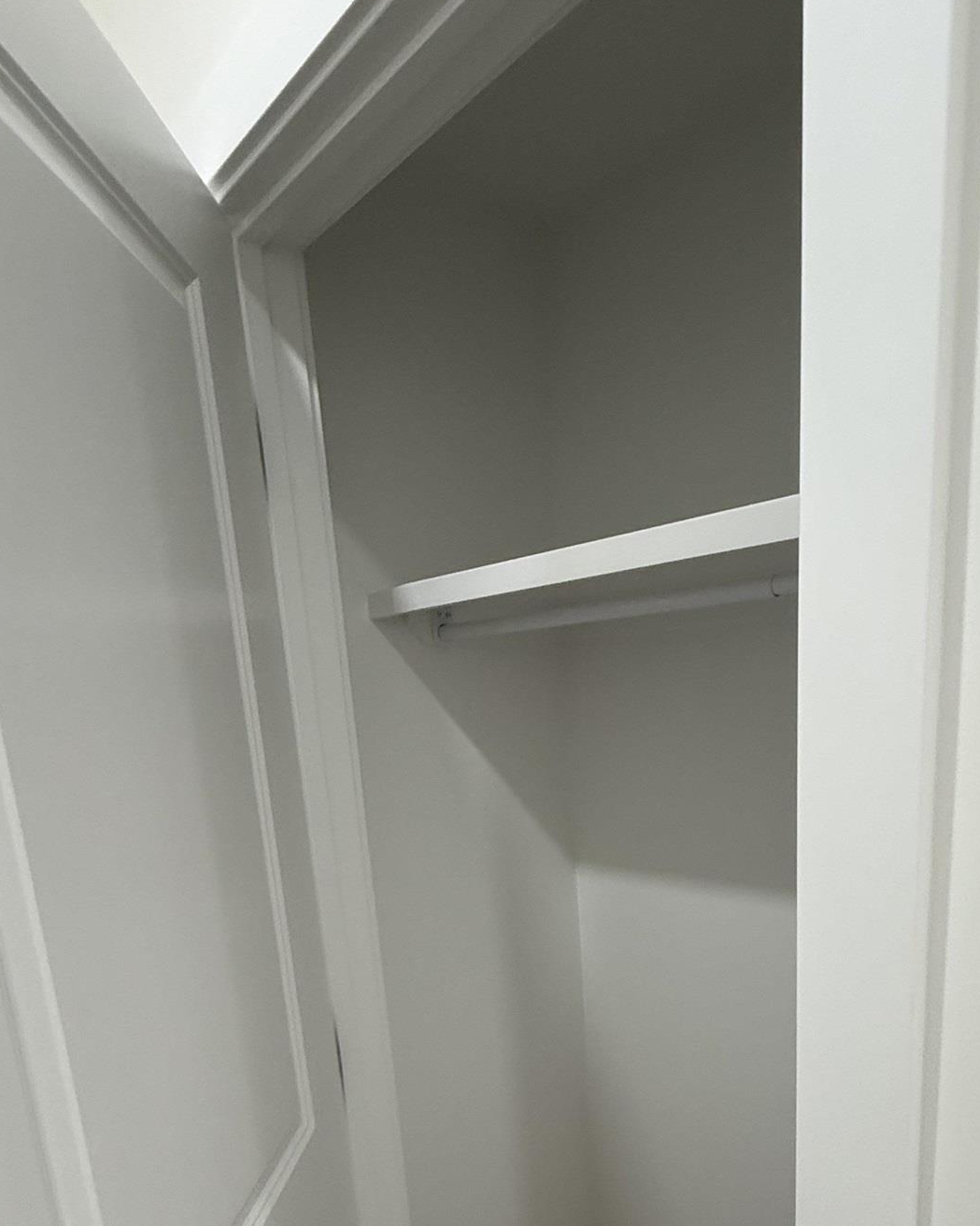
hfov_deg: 58.6
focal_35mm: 24
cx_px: 543
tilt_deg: -13.1
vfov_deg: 66.4
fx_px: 870
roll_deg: +4.3
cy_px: 903
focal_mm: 2.22
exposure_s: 1/120
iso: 320
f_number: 2.2
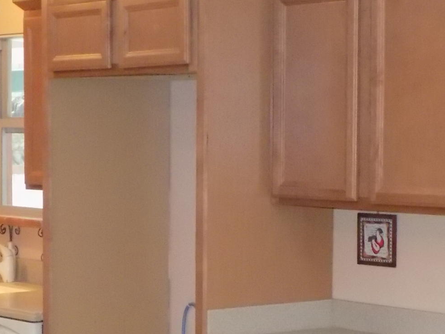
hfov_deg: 17.2
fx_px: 1453
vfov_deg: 13.0
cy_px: 284
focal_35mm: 113
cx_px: 66
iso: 560
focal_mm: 6.6
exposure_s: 1/30
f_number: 3.5
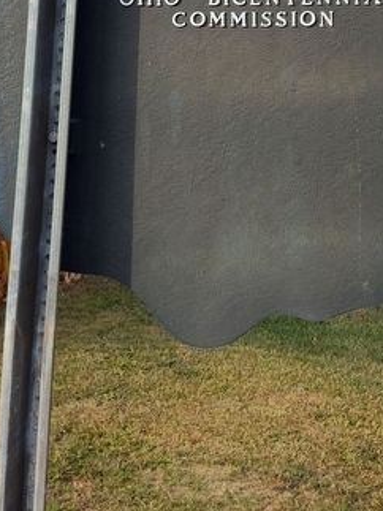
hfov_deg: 25.1
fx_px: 841
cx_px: 323
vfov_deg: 32.1
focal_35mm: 57
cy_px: 49
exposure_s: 1/926
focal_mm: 5.56
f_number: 1.8
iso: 100
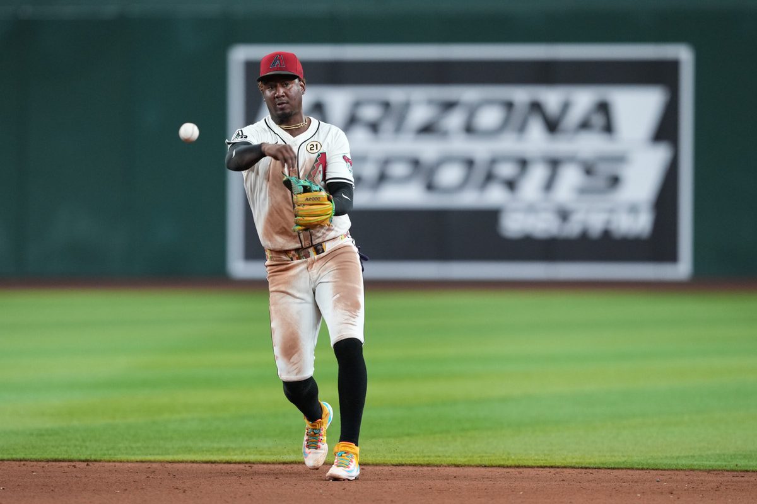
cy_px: 252
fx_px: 8410
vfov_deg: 3.4
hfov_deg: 5.2
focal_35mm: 400
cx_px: 378
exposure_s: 1/1000
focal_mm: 400
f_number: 3.2
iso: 2000
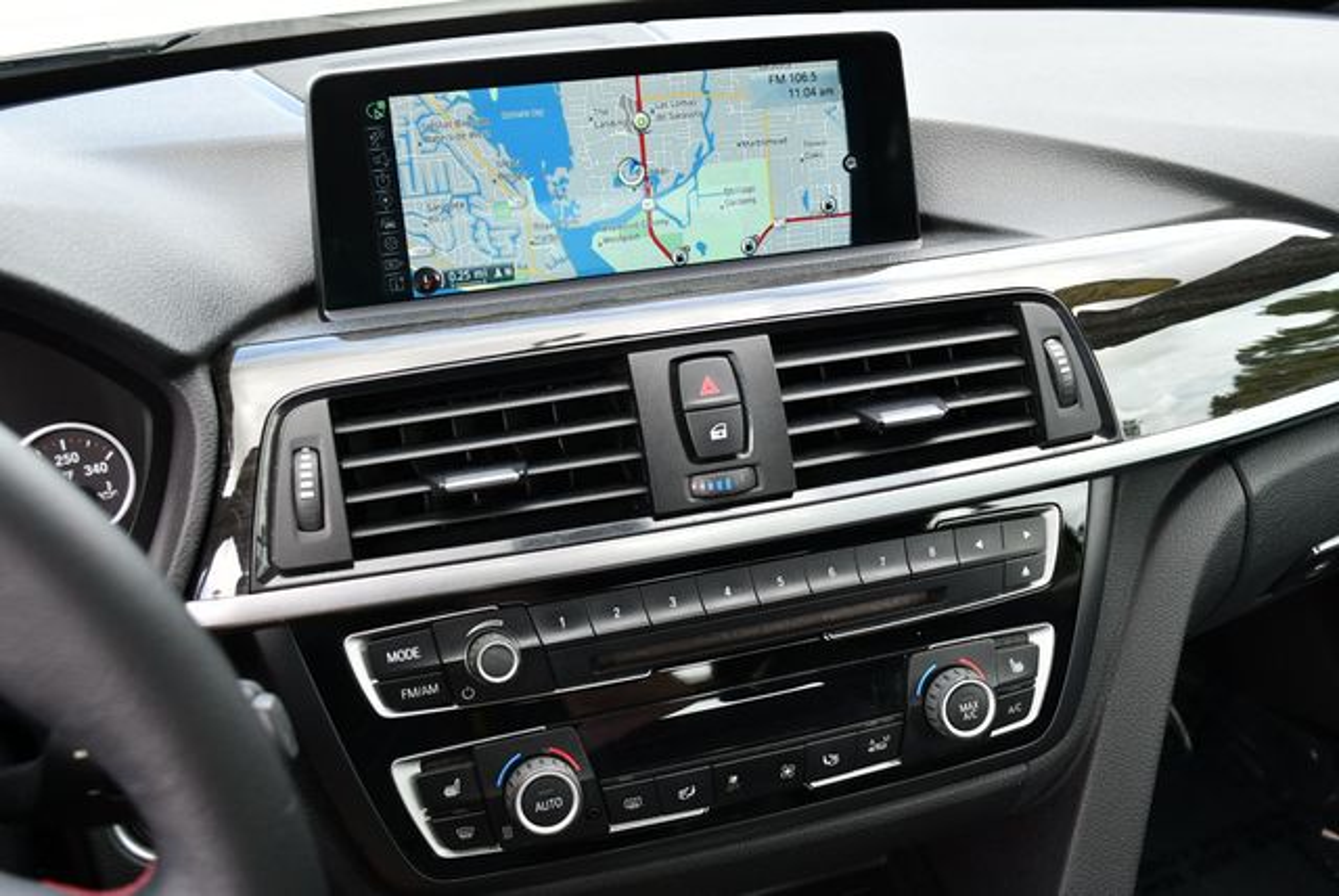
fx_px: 1340
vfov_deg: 36.9
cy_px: 448
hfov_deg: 53.1
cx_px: 670
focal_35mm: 36
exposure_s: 1/250
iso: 400
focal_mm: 18
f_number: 4
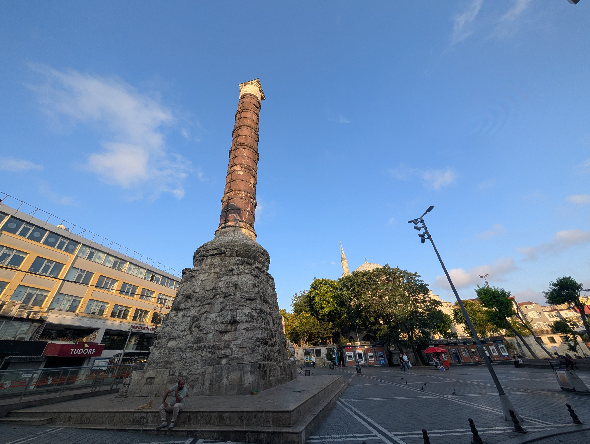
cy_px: 222
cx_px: 295
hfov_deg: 110.5
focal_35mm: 12
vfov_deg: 94.6
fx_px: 205
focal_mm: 2.02
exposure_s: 1/915
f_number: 1.7
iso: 52
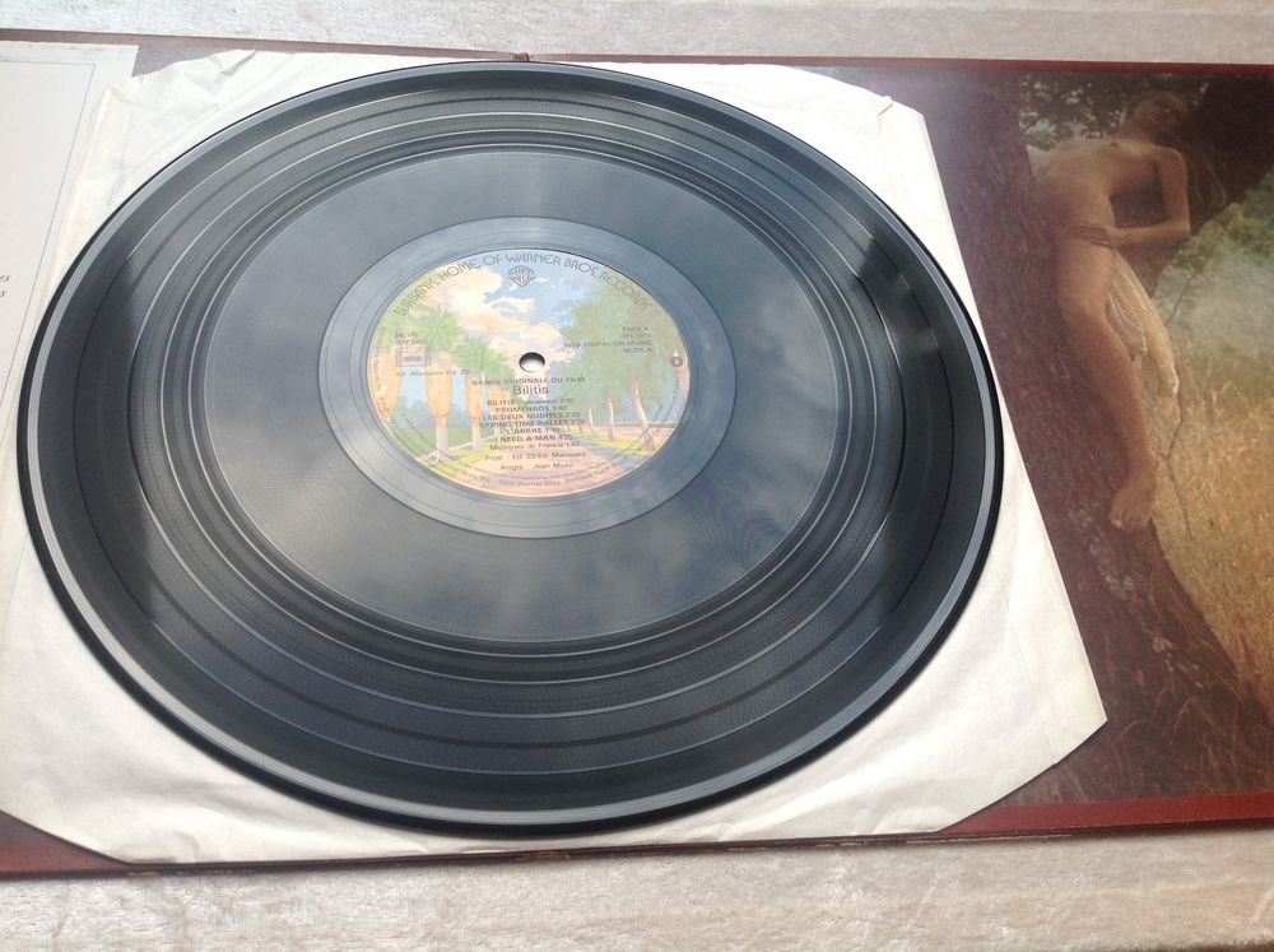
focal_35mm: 35
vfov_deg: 40.6
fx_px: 1286
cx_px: 637
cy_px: 476
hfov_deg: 52.7
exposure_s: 1/128
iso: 50
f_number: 2.4
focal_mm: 4.28
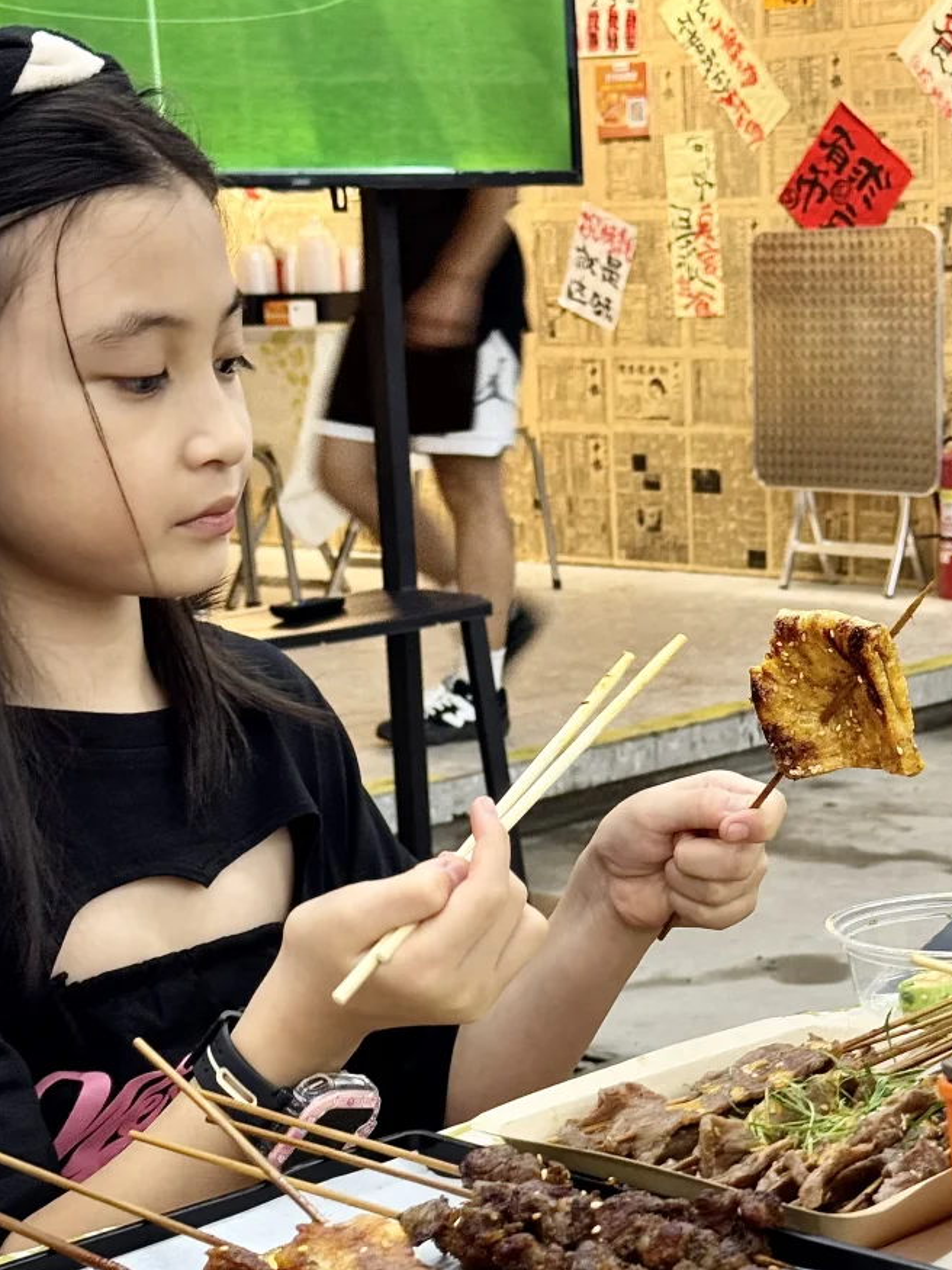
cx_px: 713
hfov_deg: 18.5
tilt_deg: -12.4
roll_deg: +1.5
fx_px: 2898
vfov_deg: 24.5
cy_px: 898
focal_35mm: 79
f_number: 1.78
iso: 100
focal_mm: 6.76
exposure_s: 1/50
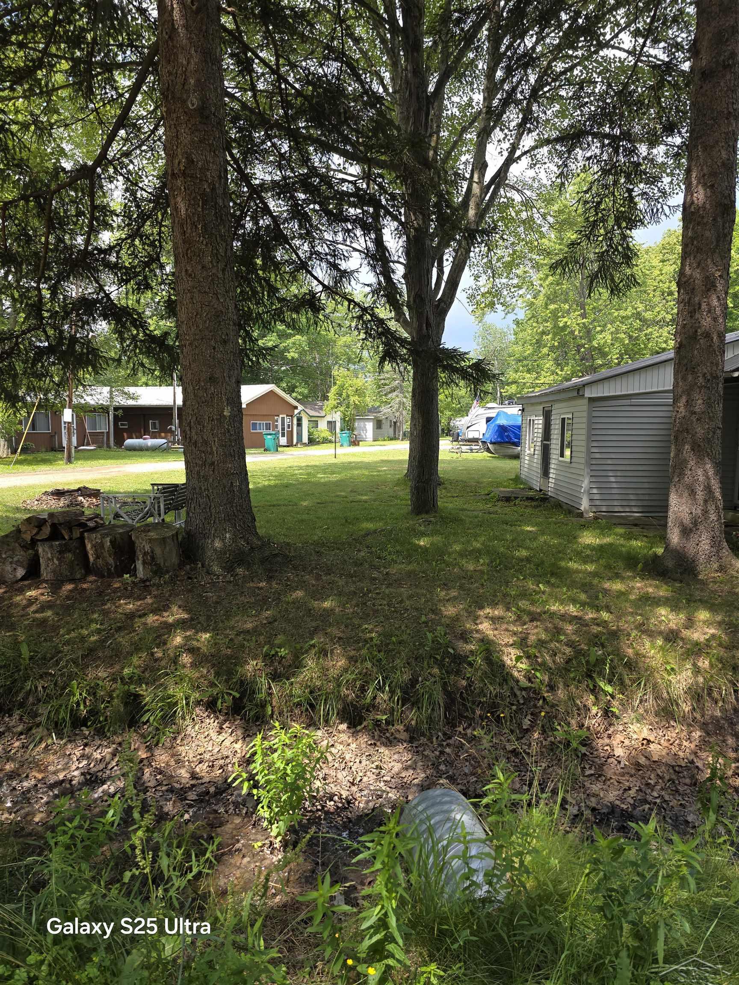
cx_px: 370
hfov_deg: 58.9
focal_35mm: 23
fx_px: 655
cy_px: 492
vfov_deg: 73.9
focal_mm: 6.3
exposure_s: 1/226
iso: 12
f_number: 1.7
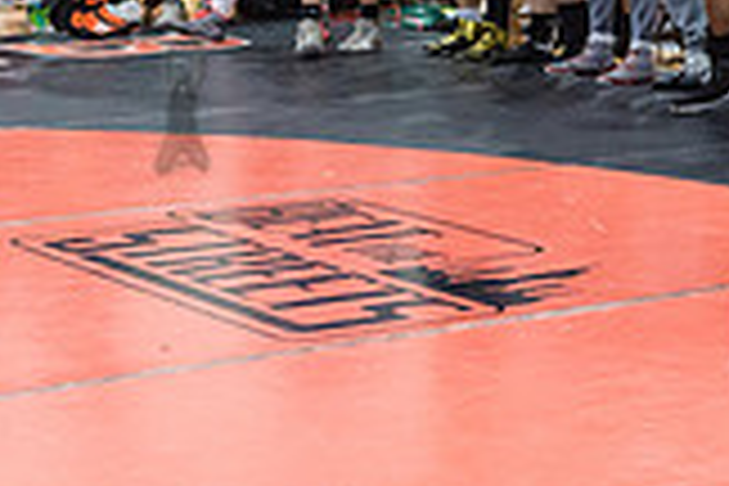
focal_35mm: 125
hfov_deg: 16.0
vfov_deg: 10.7
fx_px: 2531
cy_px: -124
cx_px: 760
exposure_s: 1/400
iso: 4000
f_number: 3.5
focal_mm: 35
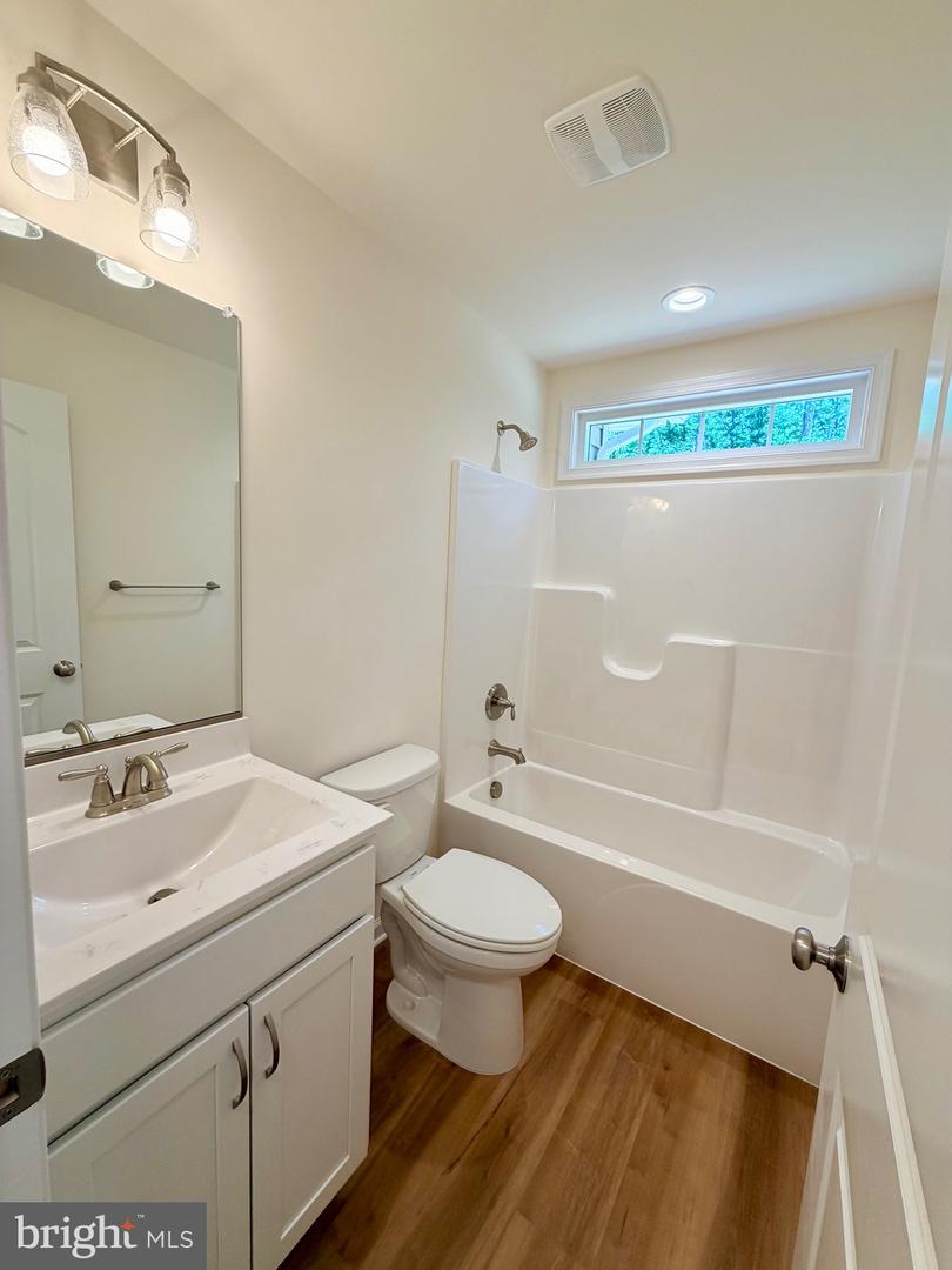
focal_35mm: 14
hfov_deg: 85.7
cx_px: 476
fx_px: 513
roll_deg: -2.5
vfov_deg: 102.1
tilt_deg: -6.9
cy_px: 635
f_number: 2.2
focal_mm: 2.22
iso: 80
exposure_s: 1/120
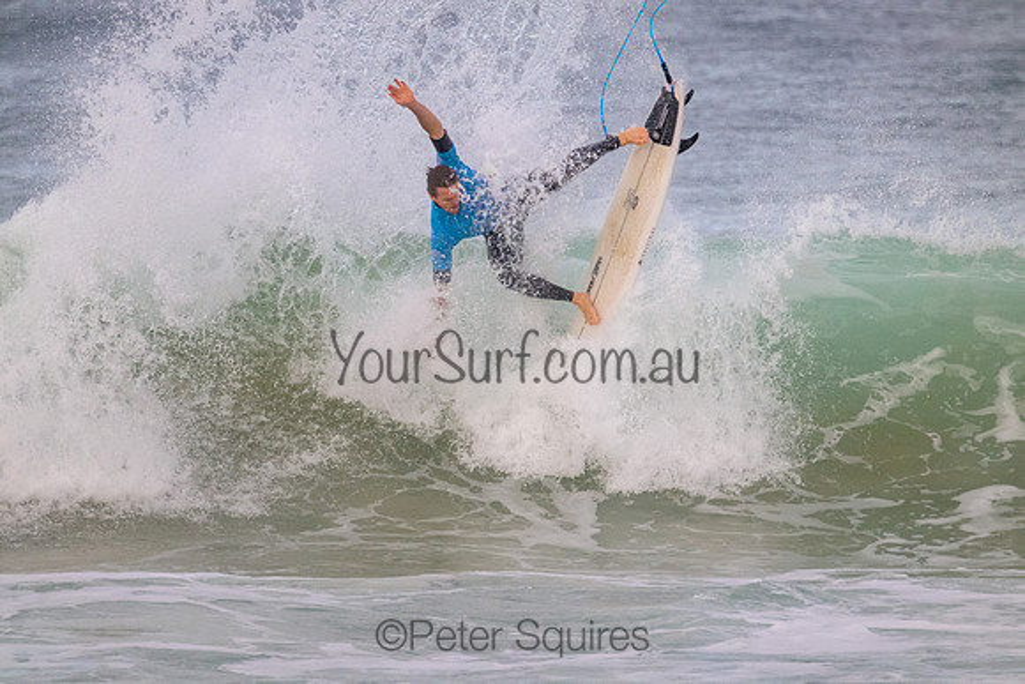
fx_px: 22782
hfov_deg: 2.6
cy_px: 342
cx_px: 512
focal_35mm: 800
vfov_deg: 1.7
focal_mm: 800
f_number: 11
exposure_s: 1/2000
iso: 3200
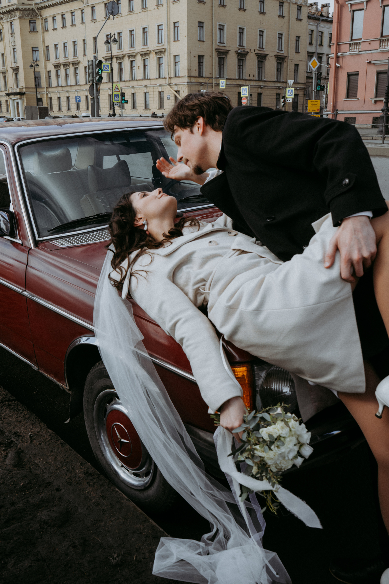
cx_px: 194
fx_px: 567
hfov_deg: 37.9
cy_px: 292
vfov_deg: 54.4
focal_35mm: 35
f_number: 10
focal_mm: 35
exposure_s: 1/160
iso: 100
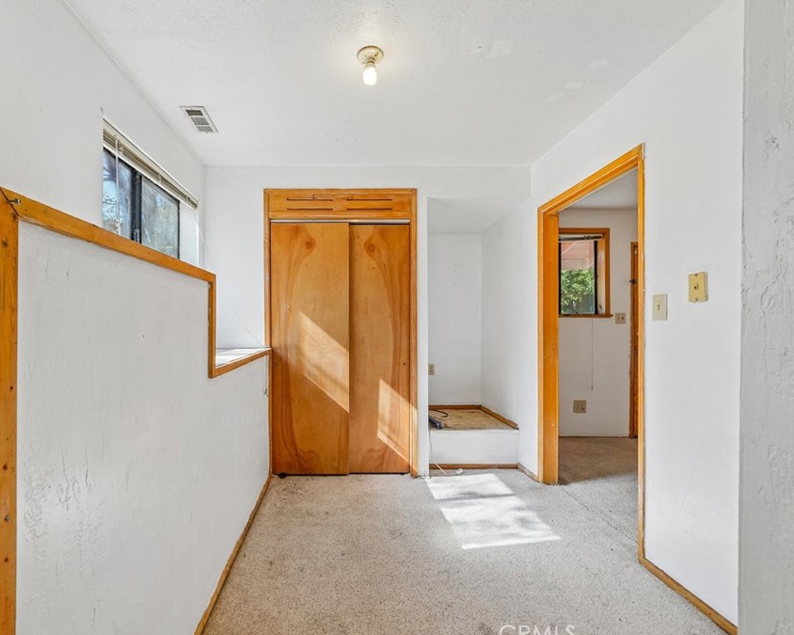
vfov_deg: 84.0
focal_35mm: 15
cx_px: 352
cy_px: 322
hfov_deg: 96.4
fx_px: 352
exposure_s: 1/30
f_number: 8
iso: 160
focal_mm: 13
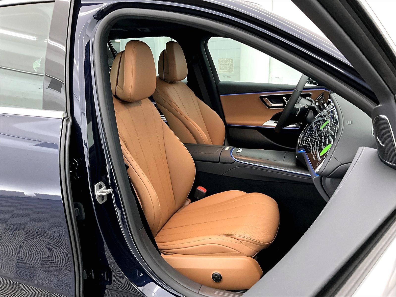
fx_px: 332
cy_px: 148
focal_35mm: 29
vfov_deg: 48.2
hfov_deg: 61.7
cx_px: 198
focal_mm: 3
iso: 200
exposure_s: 1/40
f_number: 1.8
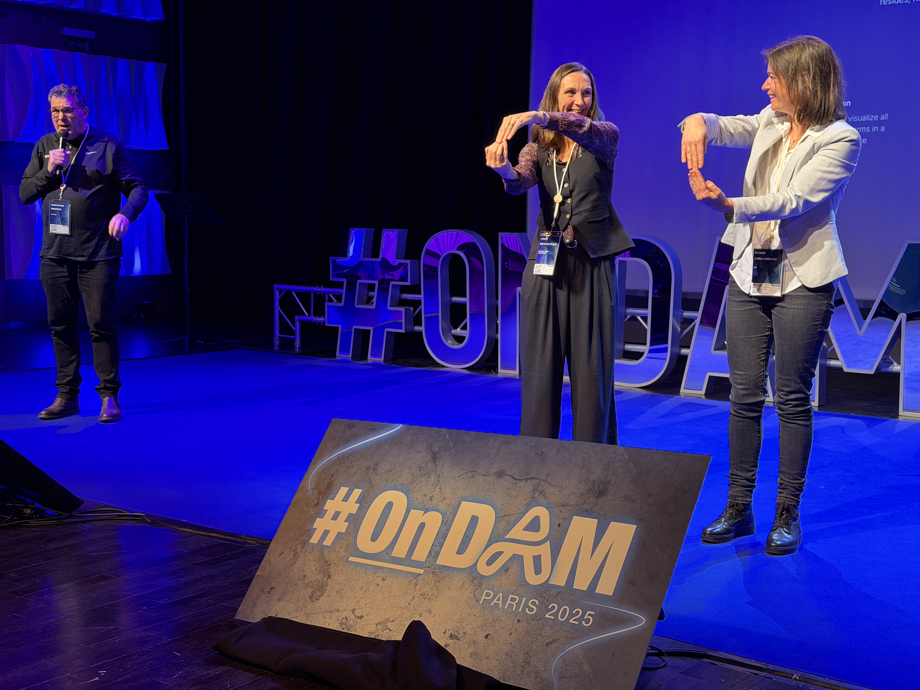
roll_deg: -0.1
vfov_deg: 30.3
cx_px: 460
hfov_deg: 39.7
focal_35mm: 48
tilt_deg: -6.5
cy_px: 345
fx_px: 1276
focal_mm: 6.76
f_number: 1.78
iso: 200
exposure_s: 1/34
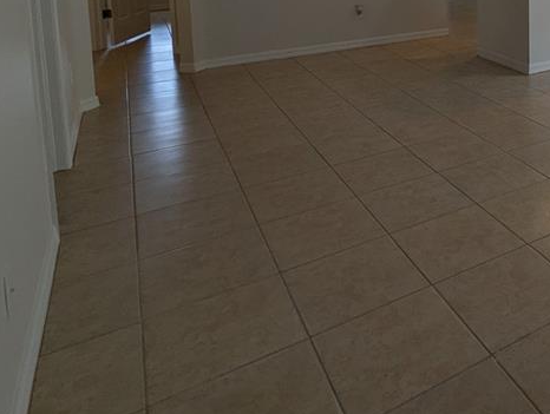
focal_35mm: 35
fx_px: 557
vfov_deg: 35.7
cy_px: -25
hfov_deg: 44.2
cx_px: 559
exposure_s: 1/120
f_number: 2.2
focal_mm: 2.35
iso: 35
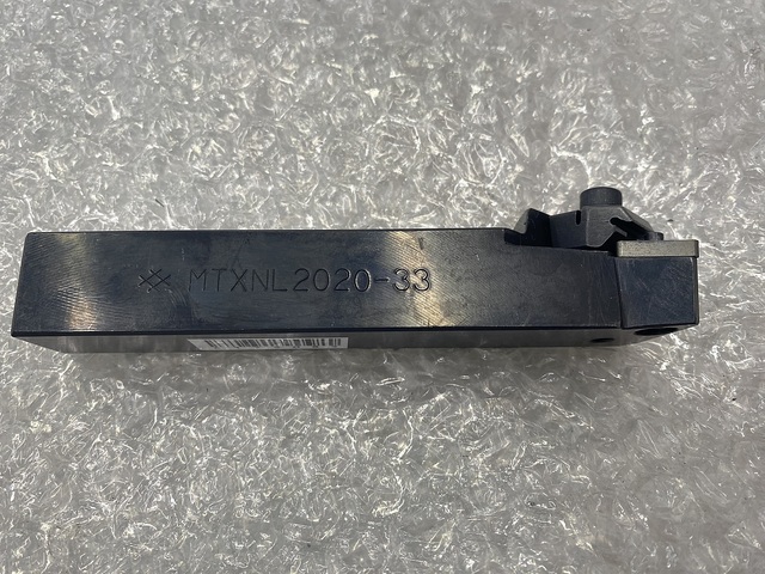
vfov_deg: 54.9
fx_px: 552
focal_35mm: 25
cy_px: 287
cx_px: 382
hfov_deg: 69.4
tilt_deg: -67.8
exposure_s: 1/100
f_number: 1.8
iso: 125
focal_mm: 4.25
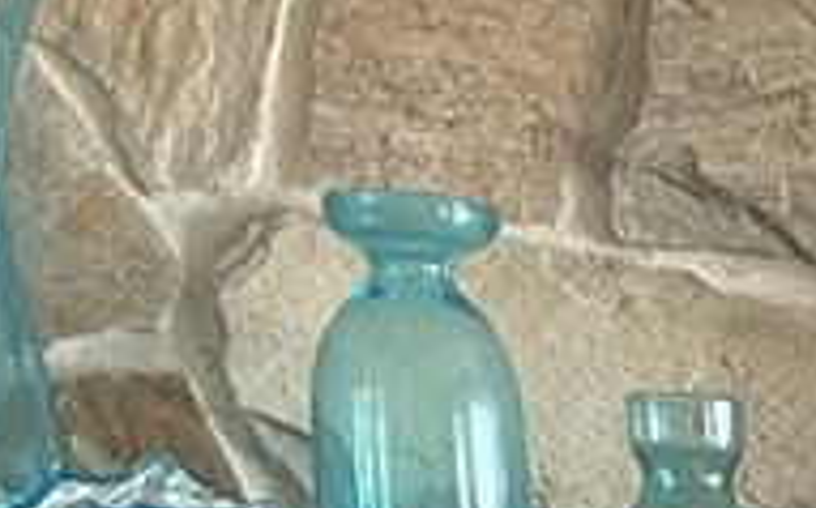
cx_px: 1854
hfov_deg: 11.9
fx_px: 3288
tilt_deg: -9.9
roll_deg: -1.0
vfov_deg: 8.1
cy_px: 1255
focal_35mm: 148
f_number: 1.6
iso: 125
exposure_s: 1/98
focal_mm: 4.2
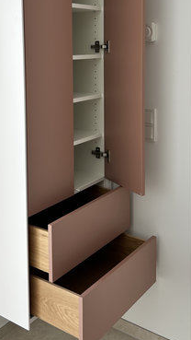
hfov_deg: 26.0
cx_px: 85
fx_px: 414
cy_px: 88
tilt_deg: -4.3
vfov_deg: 43.2
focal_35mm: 46
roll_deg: +1.1
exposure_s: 1/239
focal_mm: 5.7
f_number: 1.5
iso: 40
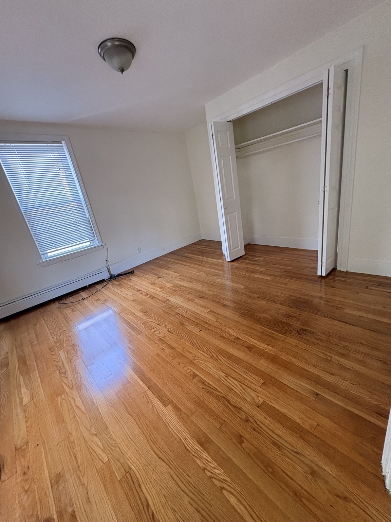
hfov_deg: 85.7
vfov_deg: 102.1
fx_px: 211
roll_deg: +10.3
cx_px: 196
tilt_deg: -16.9
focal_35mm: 14
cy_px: 261
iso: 320
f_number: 2.2
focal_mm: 2.22
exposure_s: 1/60
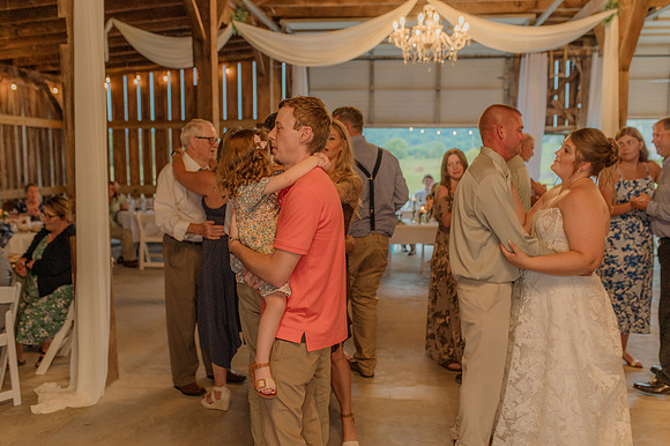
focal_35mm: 35
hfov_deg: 54.5
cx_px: 335
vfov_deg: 37.8
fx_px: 651
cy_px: 223
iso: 640
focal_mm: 35
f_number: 2.5
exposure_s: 1/200
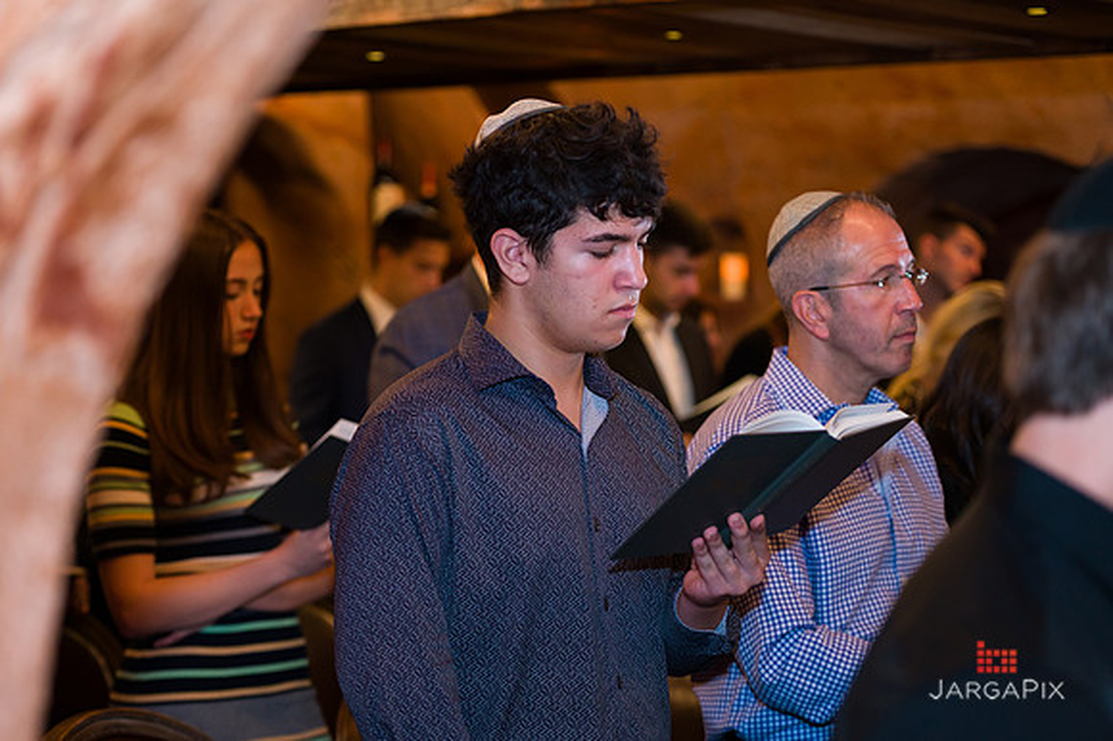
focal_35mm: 81
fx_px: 2493
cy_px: 355
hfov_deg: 25.2
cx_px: 532
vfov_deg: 16.9
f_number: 3.2
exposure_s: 1/200
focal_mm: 75
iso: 1250
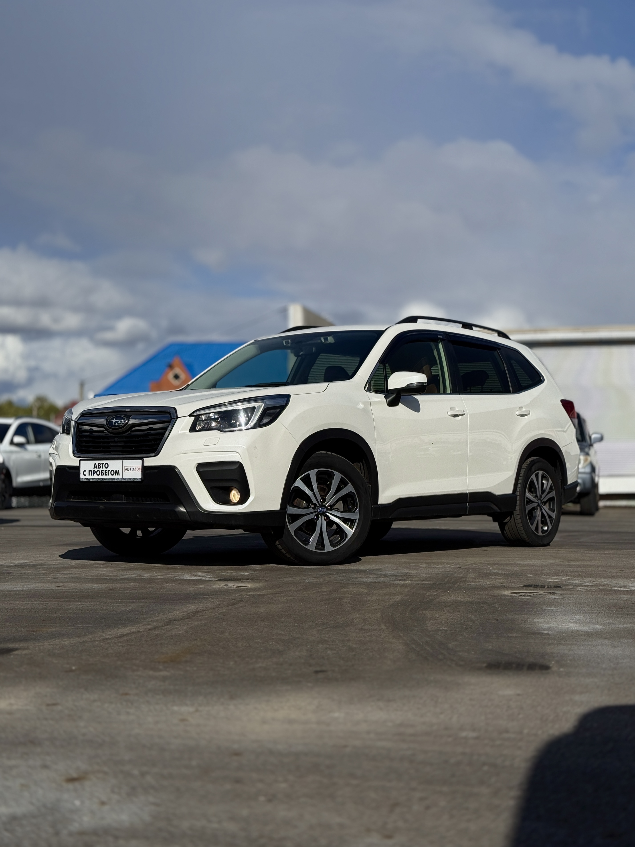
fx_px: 1174
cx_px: 318
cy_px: 424
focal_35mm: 48
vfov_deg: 39.7
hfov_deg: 30.3
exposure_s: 1/11364
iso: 50
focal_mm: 6.76
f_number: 1.78
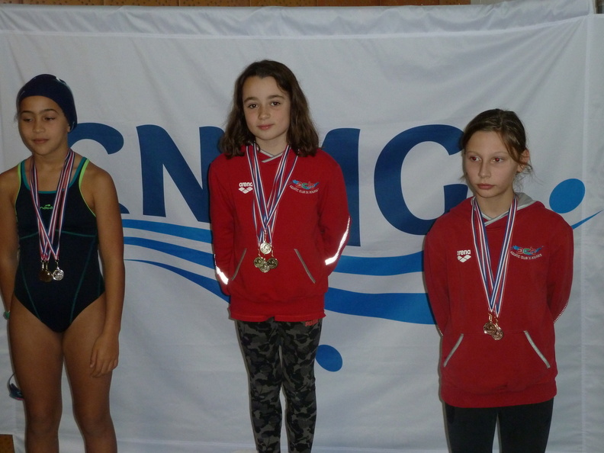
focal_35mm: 48
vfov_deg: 30.3
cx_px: 302
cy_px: 226
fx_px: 838
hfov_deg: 39.7
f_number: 3.8
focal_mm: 7.9
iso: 320
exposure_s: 1/30
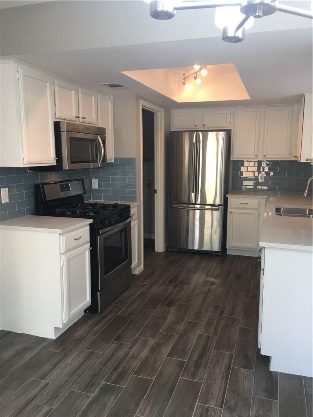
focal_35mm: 29
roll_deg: +0.1
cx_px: 156
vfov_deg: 61.7
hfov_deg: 48.2
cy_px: 208
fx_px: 350
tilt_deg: -6.8
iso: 25
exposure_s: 1/15
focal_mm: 4.15
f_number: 2.2
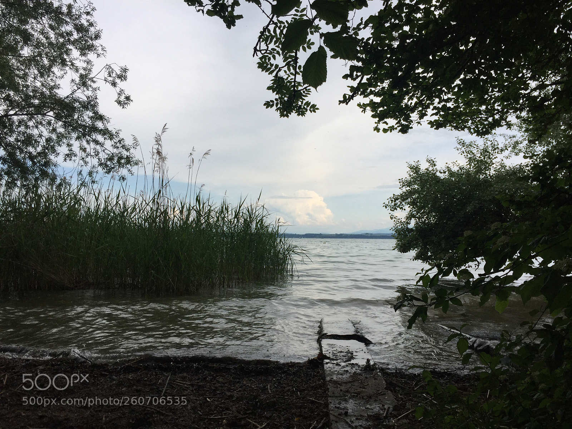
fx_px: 479
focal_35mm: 29
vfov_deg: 48.2
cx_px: 286
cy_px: 214
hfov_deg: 61.7
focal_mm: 4.15
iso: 32
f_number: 2.2
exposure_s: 1/1980
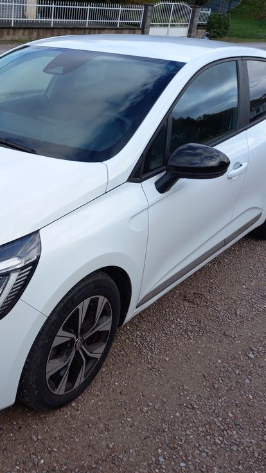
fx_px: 464
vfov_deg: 54.0
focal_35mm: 37
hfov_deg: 30.5
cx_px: 22
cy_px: 233
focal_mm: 4.6
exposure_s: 1/315
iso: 25
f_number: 2
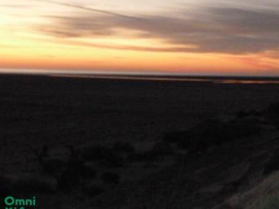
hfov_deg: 24.8
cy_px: 21
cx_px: 234
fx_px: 621
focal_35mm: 77
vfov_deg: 18.8
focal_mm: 6.5
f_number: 3.6
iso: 800
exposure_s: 1/30
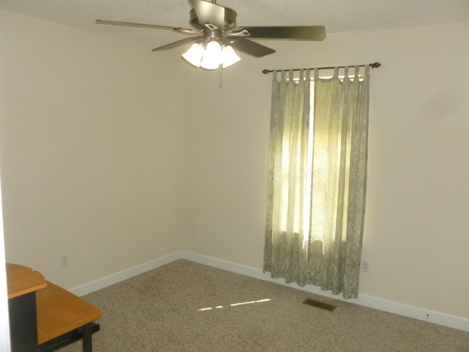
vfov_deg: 49.7
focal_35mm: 28
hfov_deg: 63.4
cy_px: 176
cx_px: 234
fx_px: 379
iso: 250
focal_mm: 5
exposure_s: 1/60
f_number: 3.3
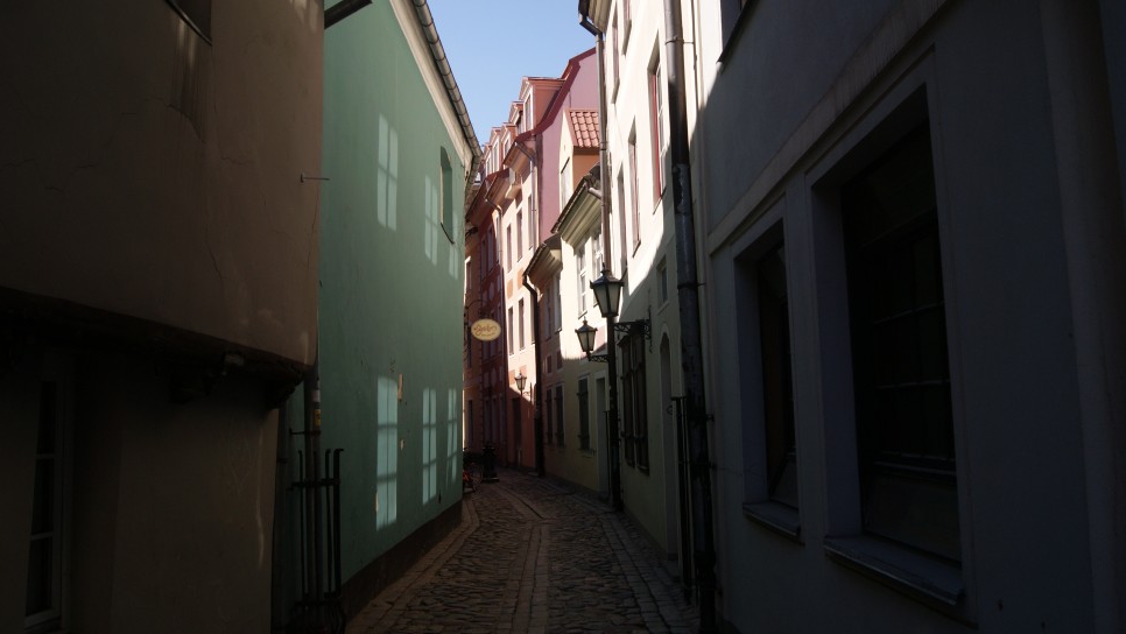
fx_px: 896
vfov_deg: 38.9
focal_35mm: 30
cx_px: 556
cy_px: 287
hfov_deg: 64.3
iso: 100
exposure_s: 1/80
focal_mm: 18
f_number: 9
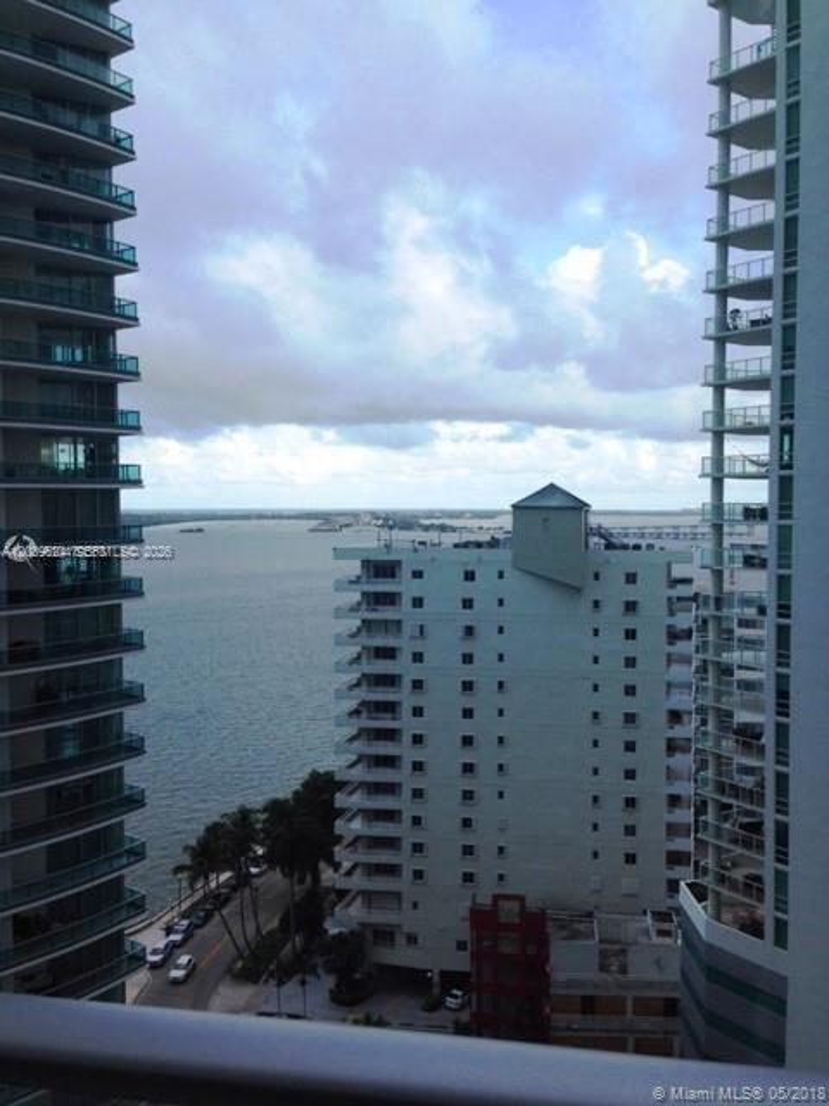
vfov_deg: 55.4
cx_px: 414
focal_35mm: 33
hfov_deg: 42.9
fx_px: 1054
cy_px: 553
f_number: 2.4
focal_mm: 4.12
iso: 50
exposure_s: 1/596
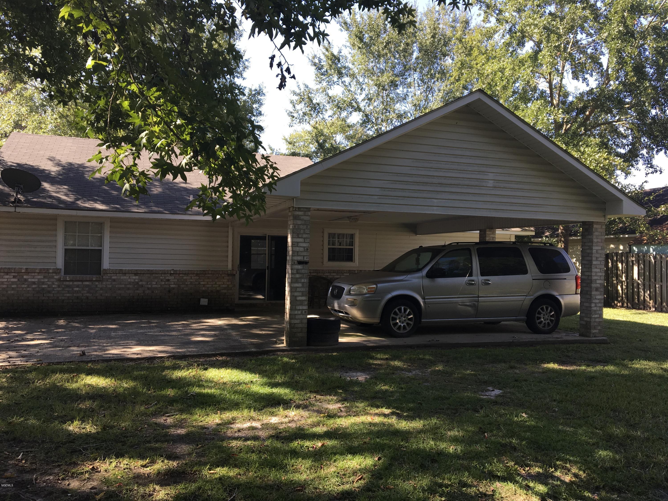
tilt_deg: +0.7
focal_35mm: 29
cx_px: 334
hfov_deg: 61.7
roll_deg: -1.0
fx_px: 560
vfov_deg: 48.2
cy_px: 250
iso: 25
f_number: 2.2
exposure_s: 1/273
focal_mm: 4.15
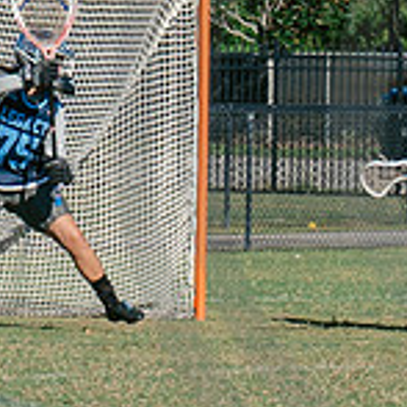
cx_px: -148
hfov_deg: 3.2
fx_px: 7183
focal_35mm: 540
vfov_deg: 3.2
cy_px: 132
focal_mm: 70
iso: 250
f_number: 5.6
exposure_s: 1/1600
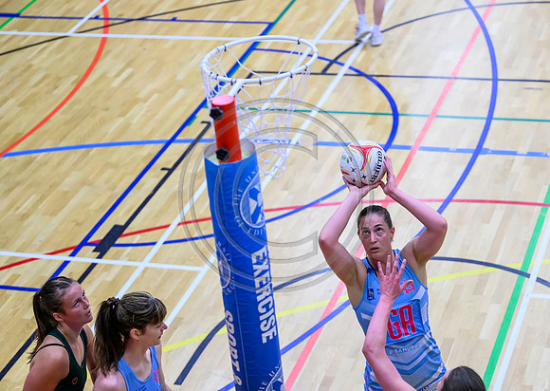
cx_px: 322
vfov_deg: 15.7
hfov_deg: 22.0
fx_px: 1414
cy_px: 176
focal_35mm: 91
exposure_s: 1/1000
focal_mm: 79
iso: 5000
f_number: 2.8
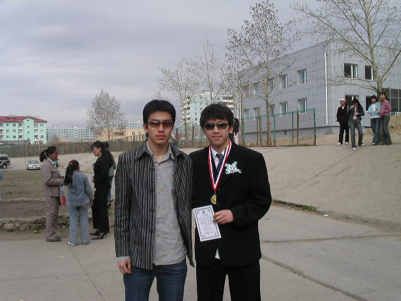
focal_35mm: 38
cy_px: 150
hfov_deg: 49.0
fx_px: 440
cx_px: 200
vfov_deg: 37.7
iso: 100
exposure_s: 1/250
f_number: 8
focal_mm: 7.8
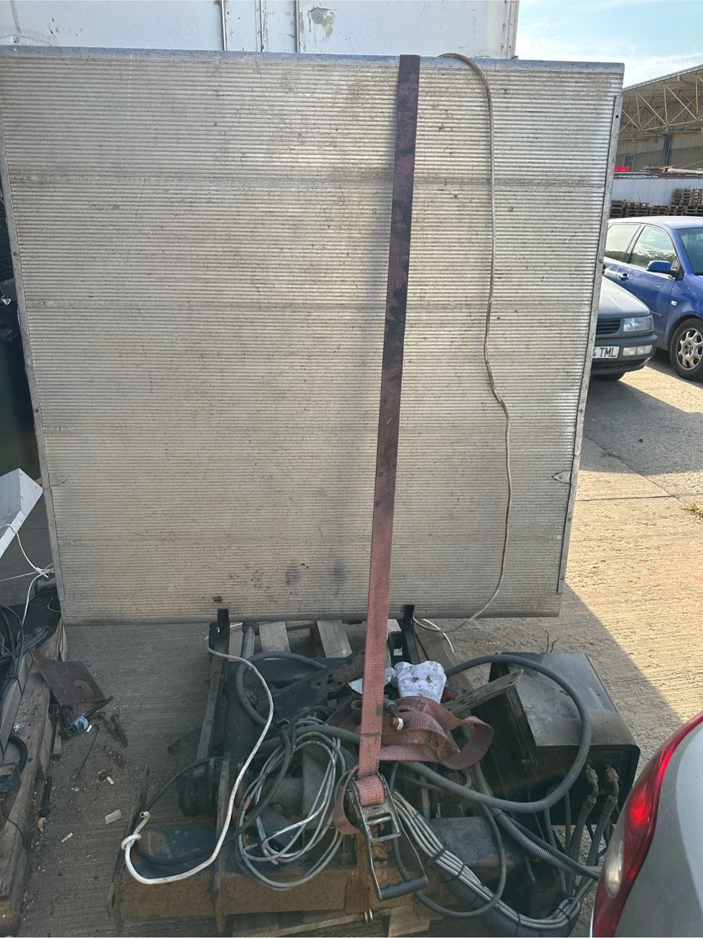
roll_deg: -0.6
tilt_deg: -22.7
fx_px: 650
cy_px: 469
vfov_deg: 71.6
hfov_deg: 56.8
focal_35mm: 24
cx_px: 352
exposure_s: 1/971
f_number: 1.78
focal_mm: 6.86
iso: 80
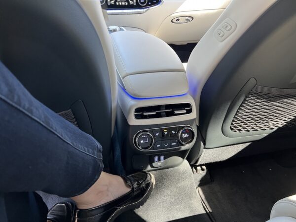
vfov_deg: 53.1
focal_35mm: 26
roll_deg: -1.8
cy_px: 111
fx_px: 222
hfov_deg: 67.3
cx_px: 148
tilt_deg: -32.2
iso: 160
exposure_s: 1/60
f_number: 1.5
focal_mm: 5.7
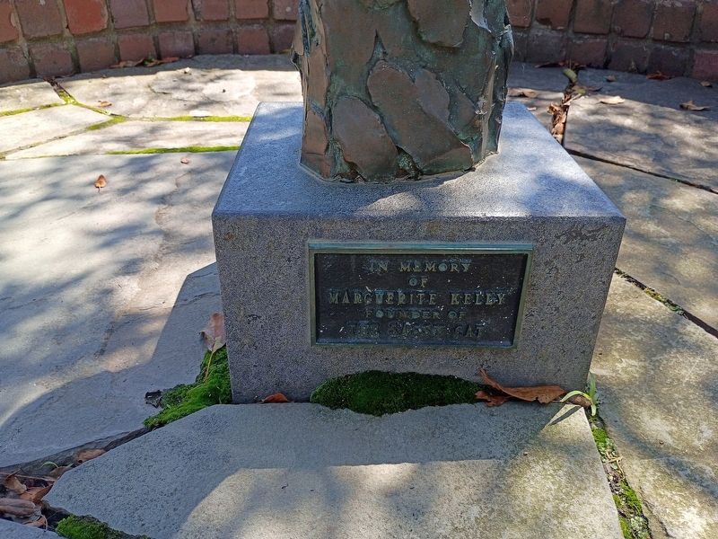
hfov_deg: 61.7
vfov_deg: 48.2
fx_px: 602
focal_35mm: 29
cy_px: 270
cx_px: 359
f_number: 1.8
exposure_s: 1/222
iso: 100
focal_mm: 4.27
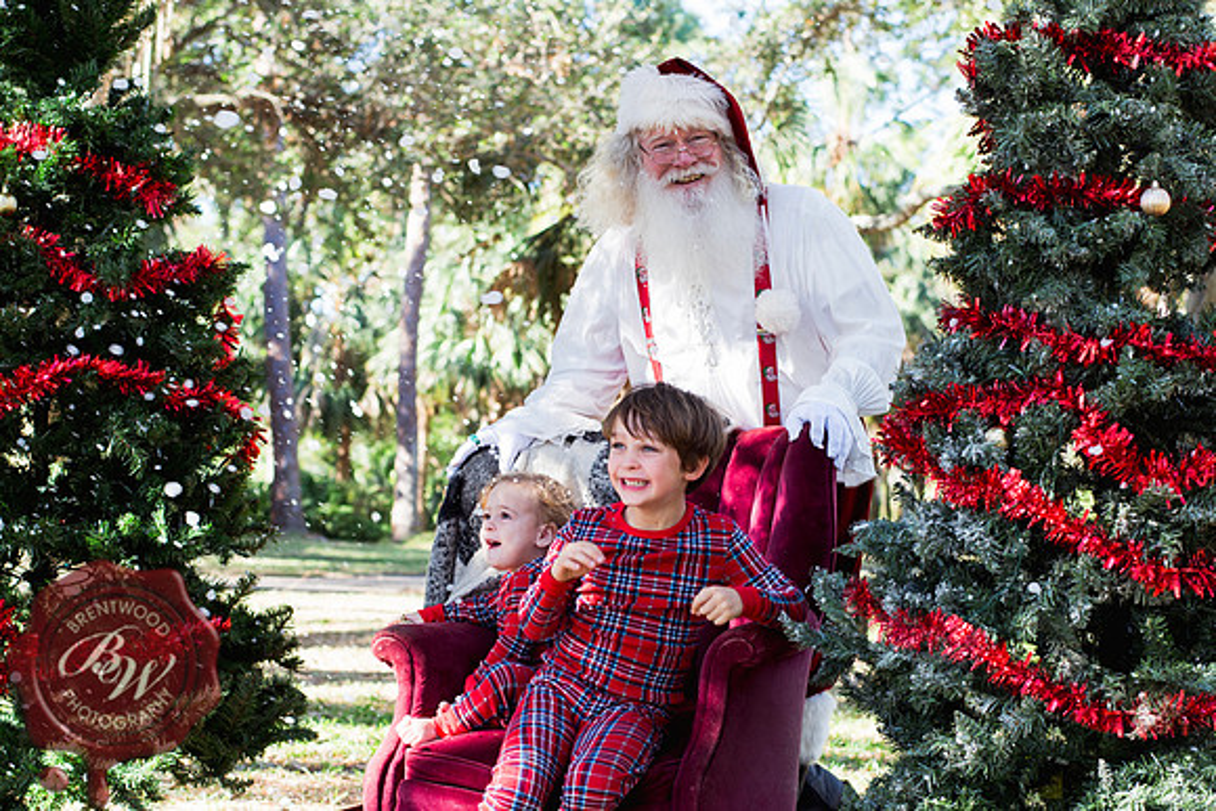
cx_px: 593
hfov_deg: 28.6
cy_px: 473
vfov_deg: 19.3
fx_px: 2386
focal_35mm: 71
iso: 125
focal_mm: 50
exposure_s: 1/125
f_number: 4.5
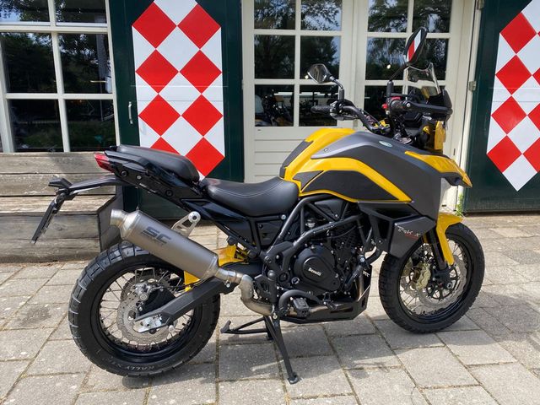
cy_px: 202
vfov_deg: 53.1
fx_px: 406
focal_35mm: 26
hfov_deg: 67.3
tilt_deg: -12.5
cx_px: 270
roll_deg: -1.1
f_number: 1.8
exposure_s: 1/702
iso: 32
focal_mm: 4.25
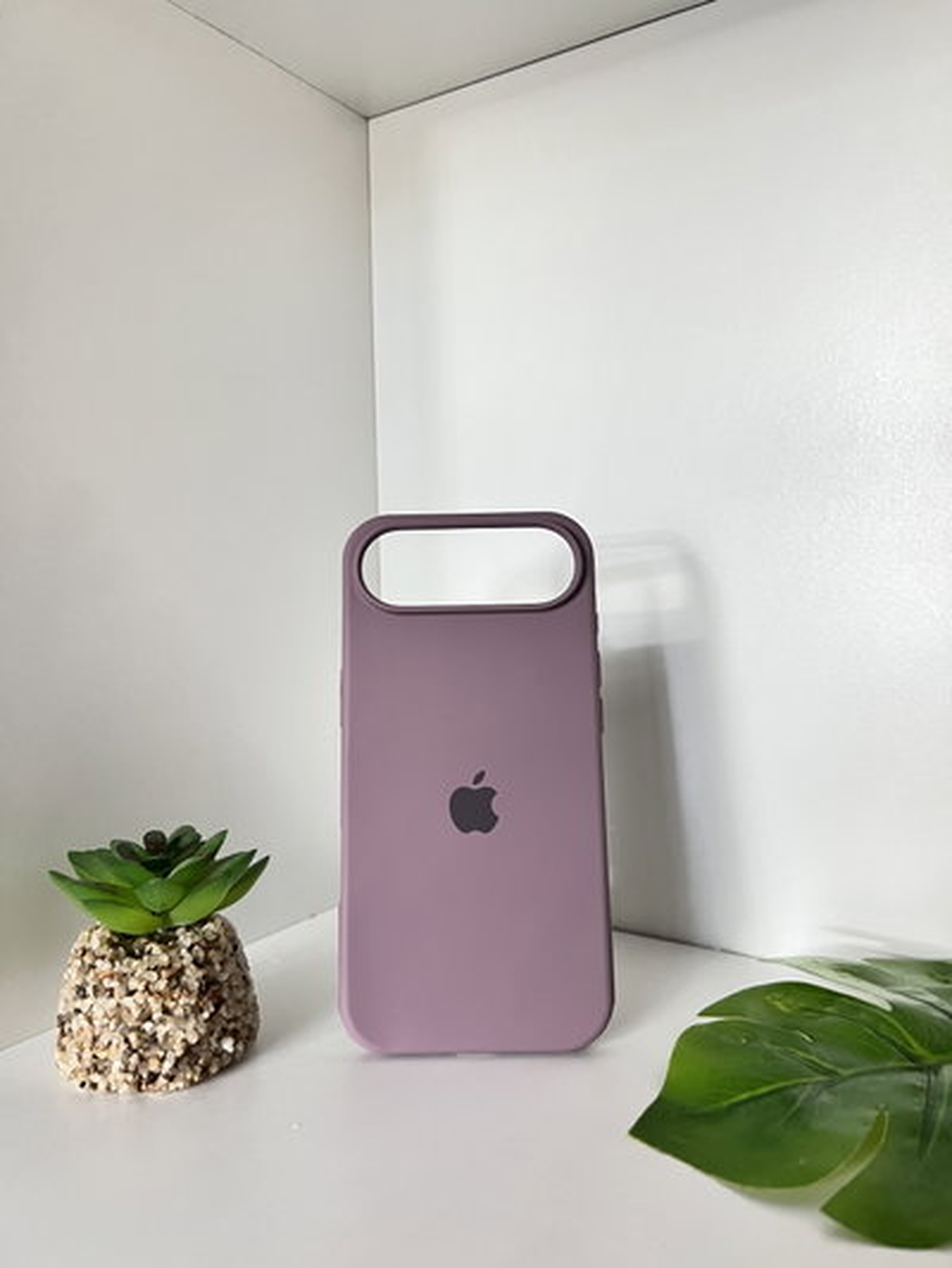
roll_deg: +2.3
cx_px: 476
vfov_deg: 67.3
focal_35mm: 26
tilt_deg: -3.4
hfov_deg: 53.1
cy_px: 634
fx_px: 953
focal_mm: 5.7
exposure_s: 1/45
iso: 500
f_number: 1.5
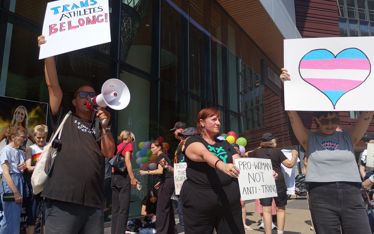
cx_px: 187
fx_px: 316
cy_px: 109
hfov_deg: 61.2
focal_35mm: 31
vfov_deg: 40.6
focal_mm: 4.27
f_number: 1.8
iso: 107
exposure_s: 1/1225
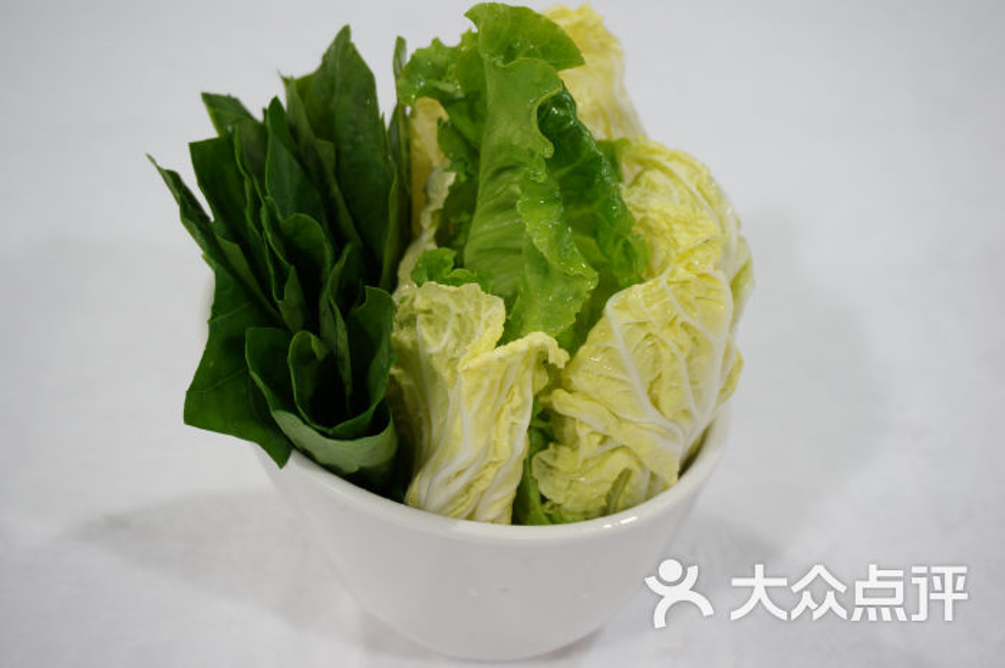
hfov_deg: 38.9
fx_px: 1422
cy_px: 334
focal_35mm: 51
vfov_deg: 26.4
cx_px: 502
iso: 100
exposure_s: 1/5
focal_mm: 34
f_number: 5
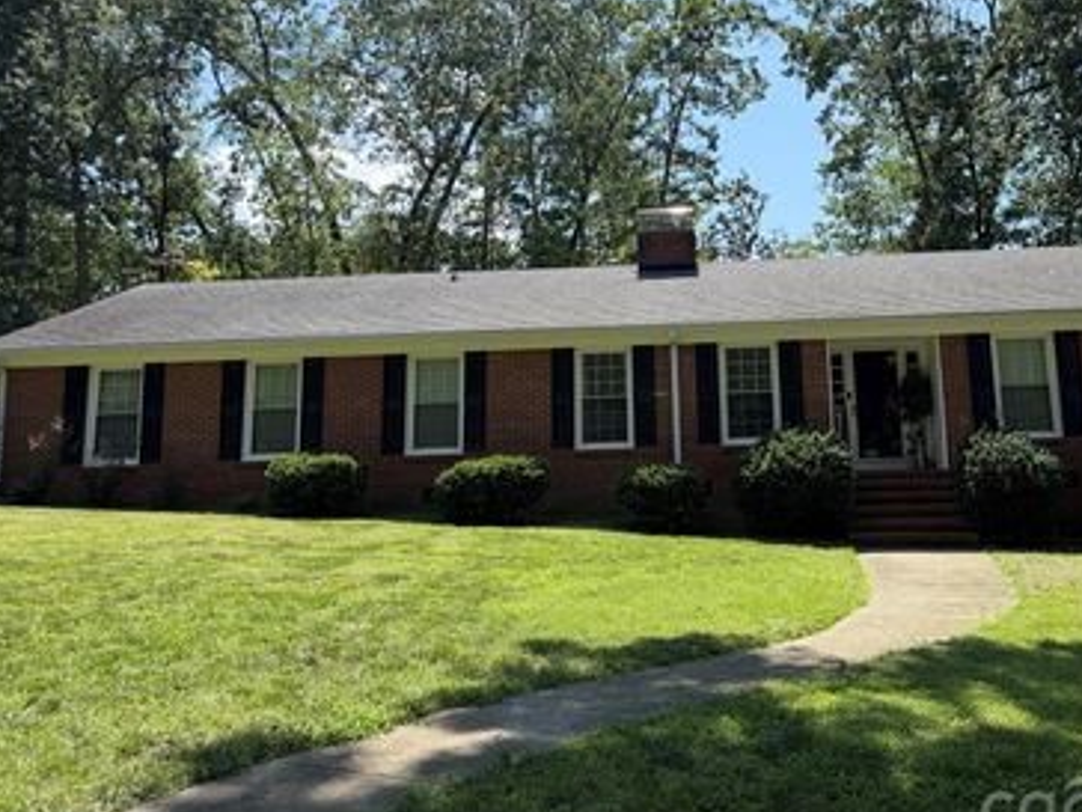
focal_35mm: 33
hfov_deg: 54.7
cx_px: 675
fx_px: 1031
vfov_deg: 42.6
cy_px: 308
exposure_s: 1/2703
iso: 100
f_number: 1.78
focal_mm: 6.76
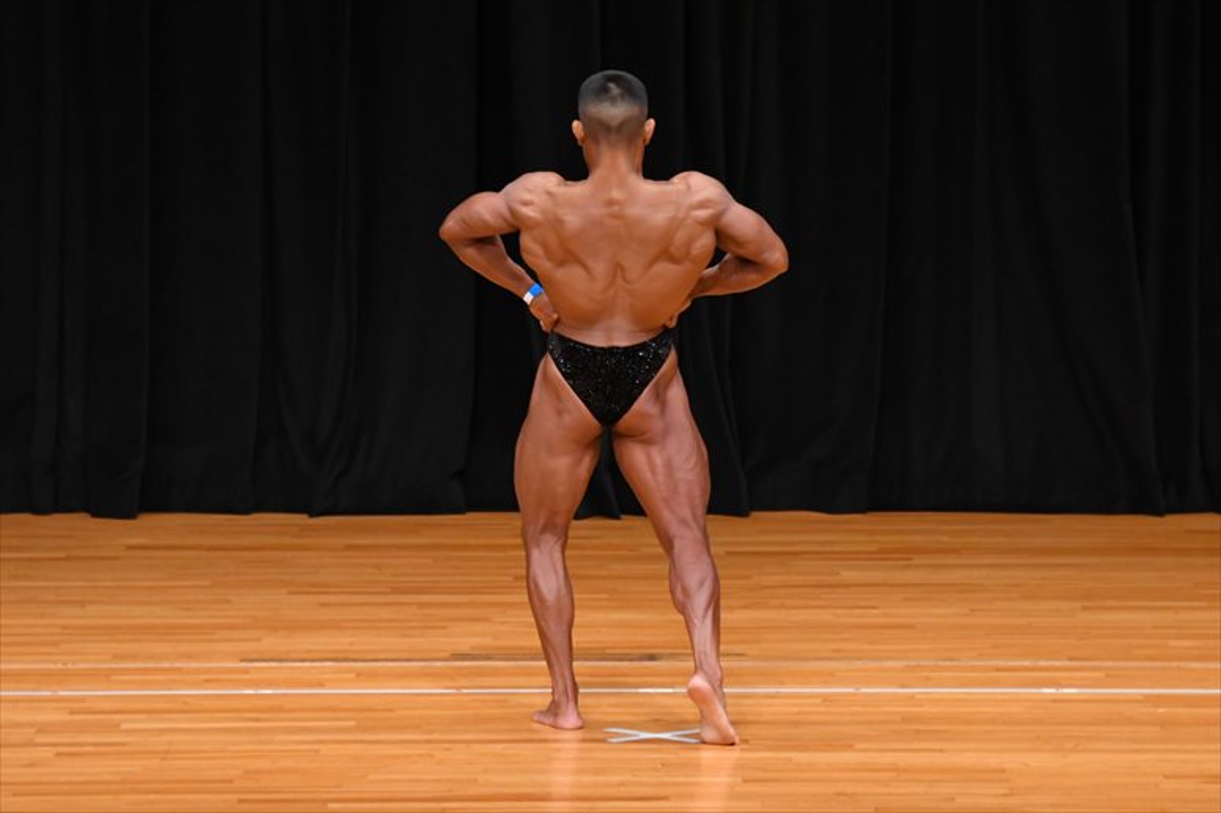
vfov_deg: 4.8
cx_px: 610
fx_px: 9662
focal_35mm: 285
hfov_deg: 7.2
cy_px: 406
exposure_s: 1/400
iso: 3200
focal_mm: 190
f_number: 5.6
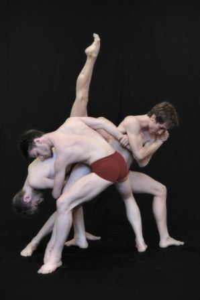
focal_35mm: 48
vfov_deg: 41.1
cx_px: 100
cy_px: 150
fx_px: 401
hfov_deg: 28.0
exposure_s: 1/125
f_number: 3.2
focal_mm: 48
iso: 1400
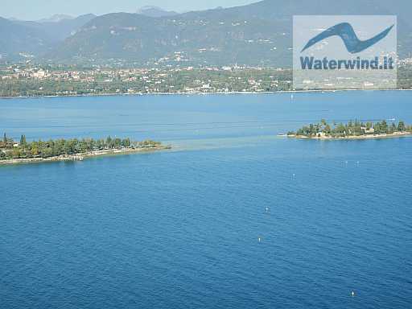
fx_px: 928
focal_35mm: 78
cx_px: 206
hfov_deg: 25.0
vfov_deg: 18.9
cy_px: 154
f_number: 4.6
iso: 125
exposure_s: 1/500
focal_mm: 14.1
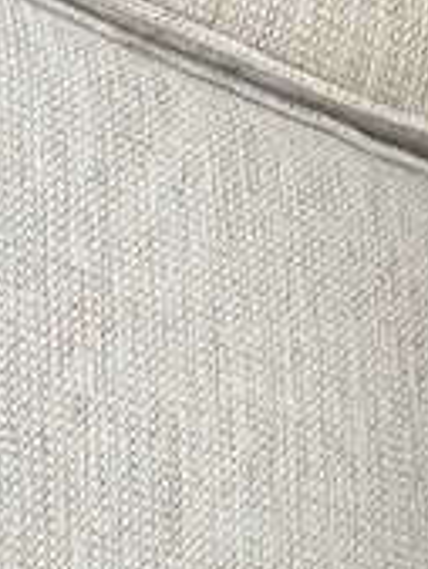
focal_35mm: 145
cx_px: 209
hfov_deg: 10.2
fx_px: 2387
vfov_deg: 11.0
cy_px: 1451
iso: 200
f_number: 1.78
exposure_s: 1/100
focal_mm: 6.86
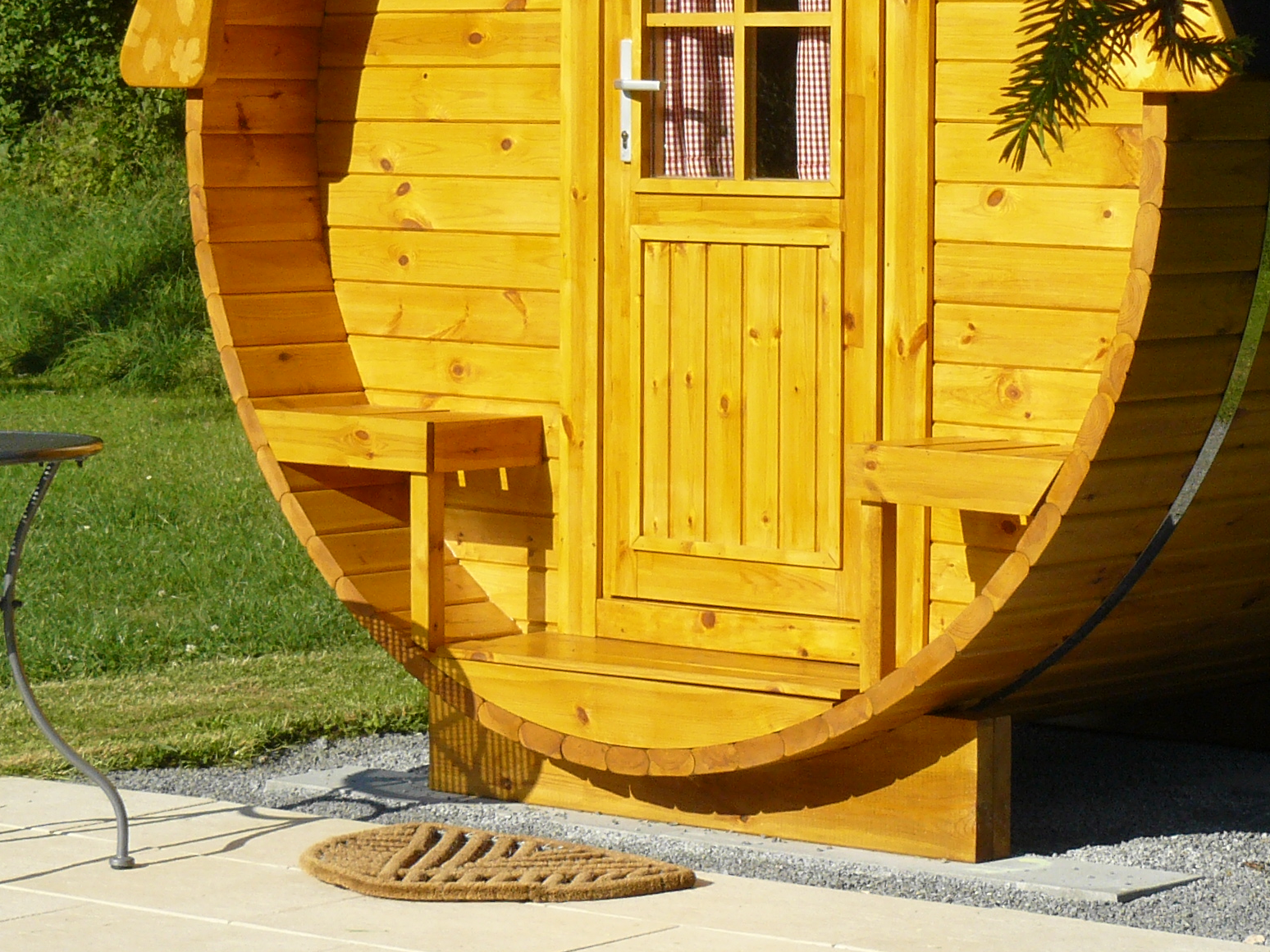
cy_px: 277
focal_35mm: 123
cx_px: 832
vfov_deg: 12.0
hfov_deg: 16.0
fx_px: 4513
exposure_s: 1/320
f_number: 5.6
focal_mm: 10.4
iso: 100
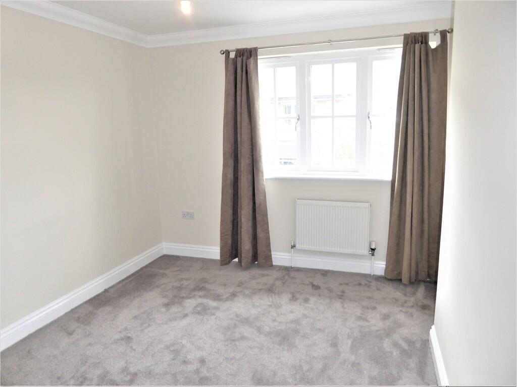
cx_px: 258
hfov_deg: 71.6
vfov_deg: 56.8
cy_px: 194
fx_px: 358
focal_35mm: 24
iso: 100
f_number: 3.3
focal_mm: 4.3
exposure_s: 1/15
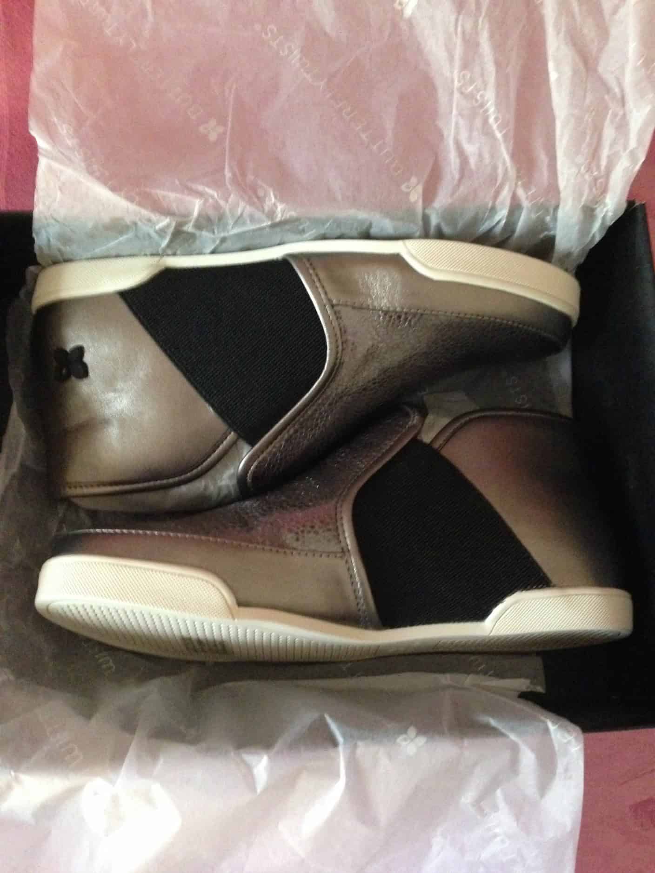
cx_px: 328
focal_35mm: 33
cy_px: 436
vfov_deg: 55.3
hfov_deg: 43.0
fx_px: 832
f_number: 2.4
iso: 800
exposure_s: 1/15
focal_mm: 4.1
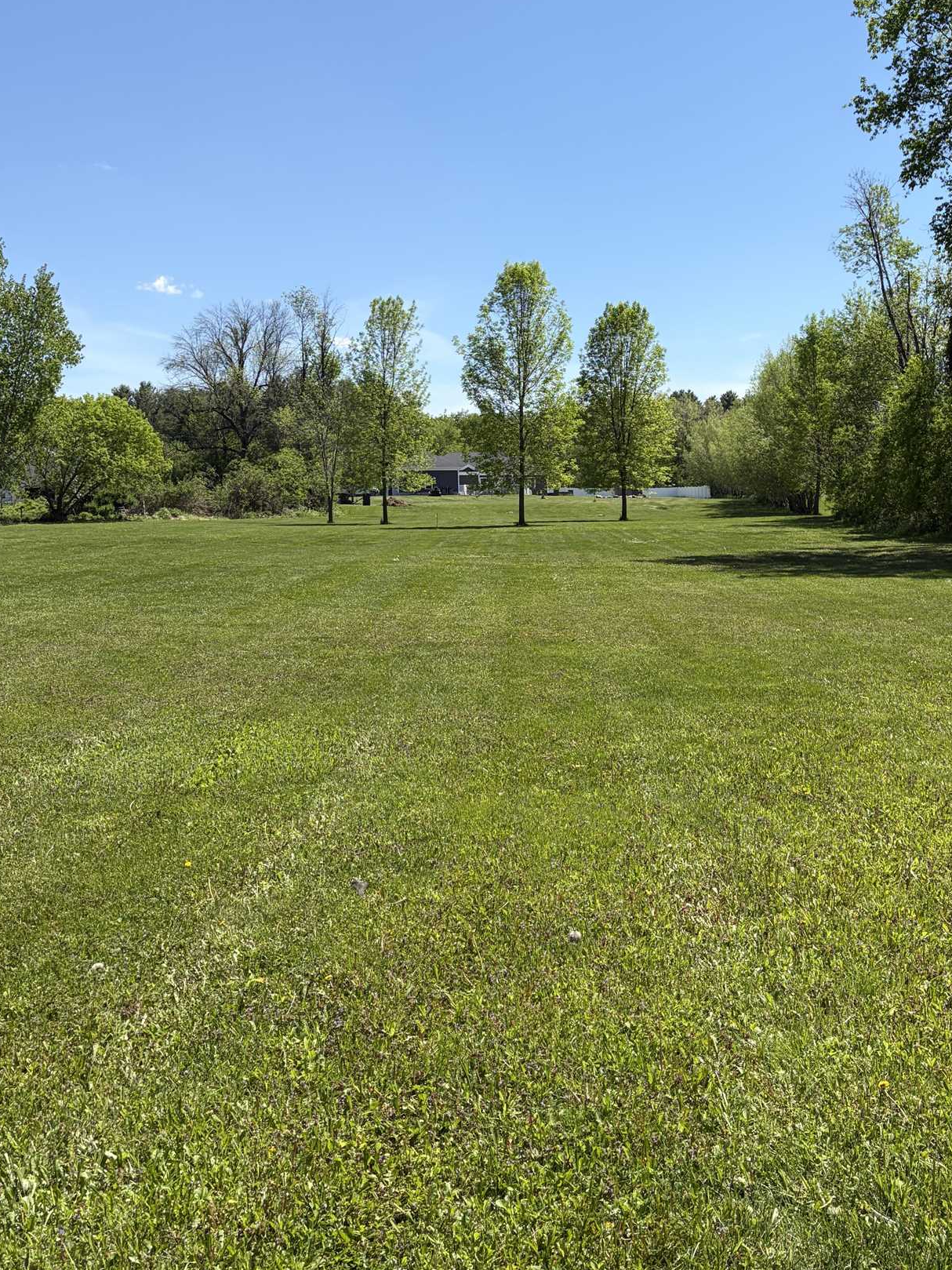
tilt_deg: -0.6
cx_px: 582
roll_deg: +1.2
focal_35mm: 37
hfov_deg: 38.5
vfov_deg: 50.1
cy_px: 581
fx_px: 1357
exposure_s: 1/3125
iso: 50
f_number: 1.6
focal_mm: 5.96
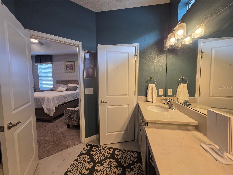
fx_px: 88
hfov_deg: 106.2
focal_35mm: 13
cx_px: 116
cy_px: 88
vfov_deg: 89.9
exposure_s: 1/120
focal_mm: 2.2
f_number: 1.9
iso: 200
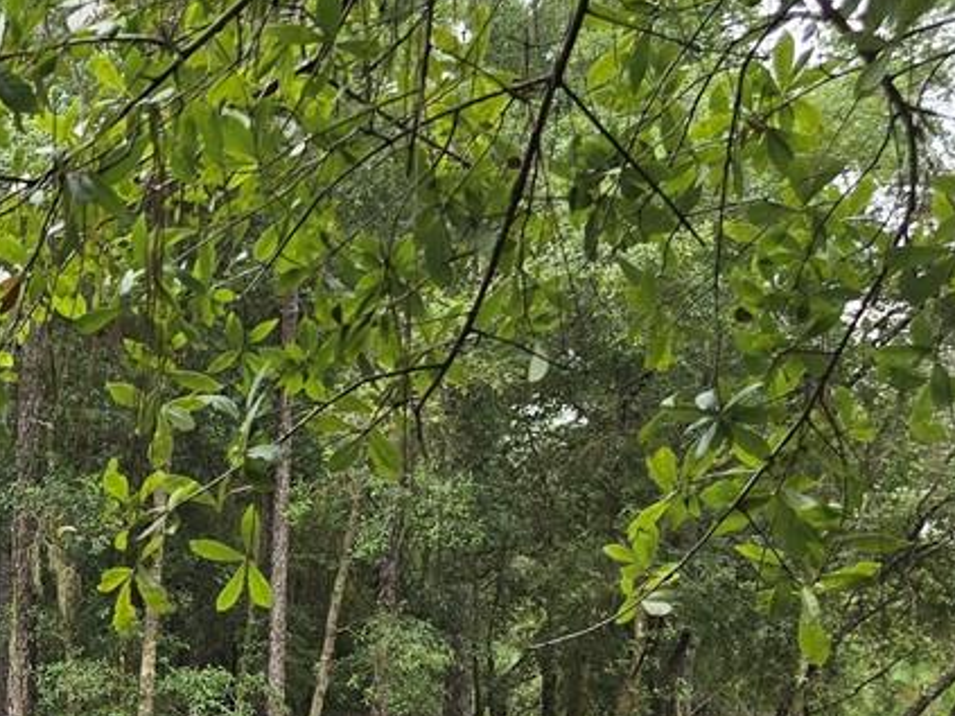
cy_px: 838
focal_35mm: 87
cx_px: -731
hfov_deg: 18.1
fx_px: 2400
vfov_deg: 16.3
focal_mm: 6.3
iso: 12
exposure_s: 1/180
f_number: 1.7
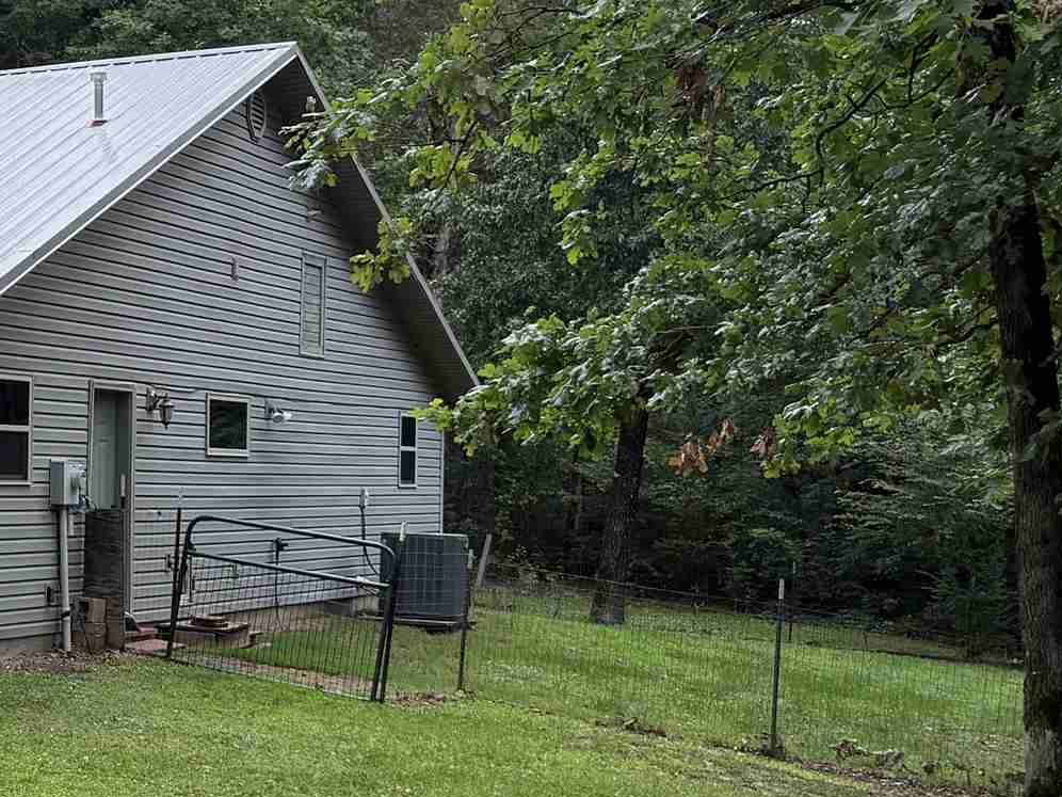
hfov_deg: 23.0
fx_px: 2270
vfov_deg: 19.9
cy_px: 410
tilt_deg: +0.5
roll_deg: -1.1
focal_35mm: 74
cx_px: -375
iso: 80
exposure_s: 1/192
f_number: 1.78
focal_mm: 6.76
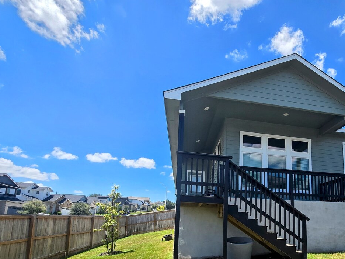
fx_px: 199
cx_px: 231
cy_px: 198
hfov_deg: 79.0
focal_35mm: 20
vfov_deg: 61.8
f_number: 2.2
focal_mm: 2.2
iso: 50
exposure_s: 1/1493
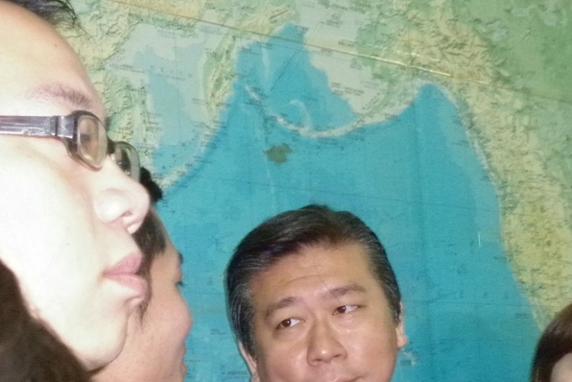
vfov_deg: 13.6
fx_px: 1590
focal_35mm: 100
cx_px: 477
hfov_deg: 20.1
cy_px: 324
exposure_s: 1/60
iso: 800
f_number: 4.1
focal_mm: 10
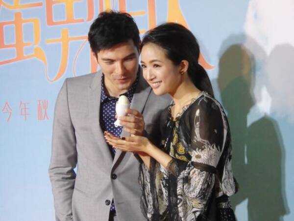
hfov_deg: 9.7
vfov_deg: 7.3
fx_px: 1733
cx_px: 147
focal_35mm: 204
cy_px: 110
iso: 1250
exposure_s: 1/40
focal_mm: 36.5
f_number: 5.9
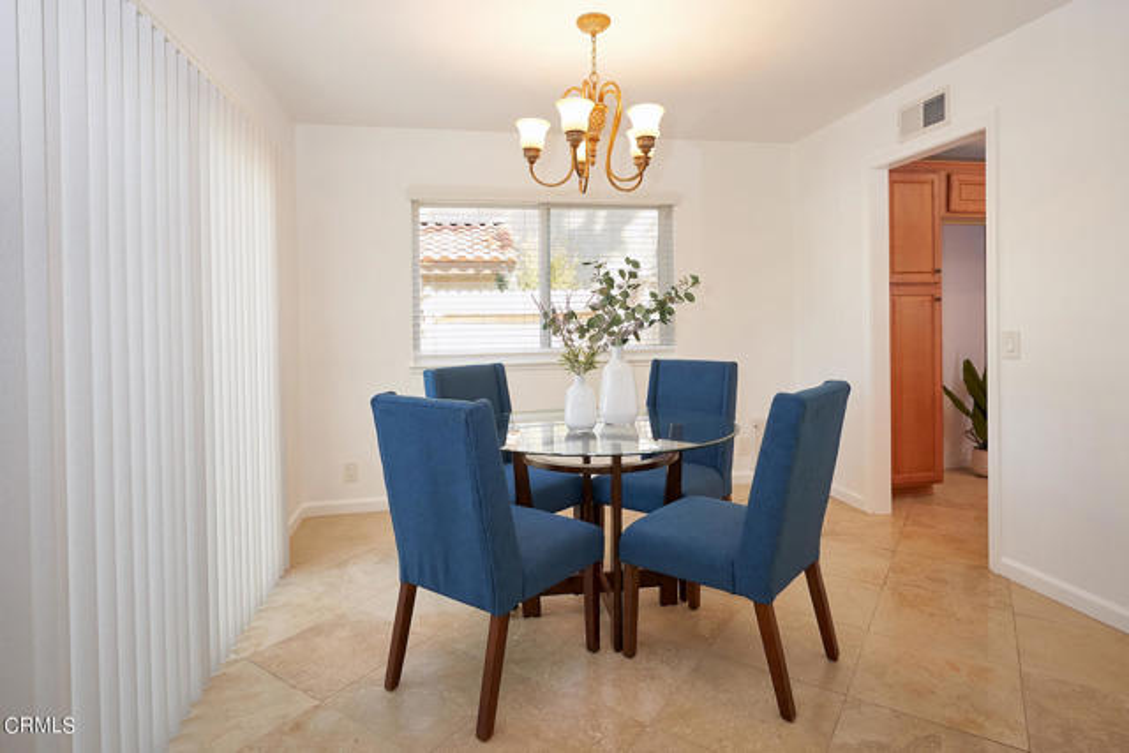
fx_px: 502
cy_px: 376
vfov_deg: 73.8
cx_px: 564
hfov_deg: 96.7
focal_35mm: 16
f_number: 8
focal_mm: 16
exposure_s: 1/30
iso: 640
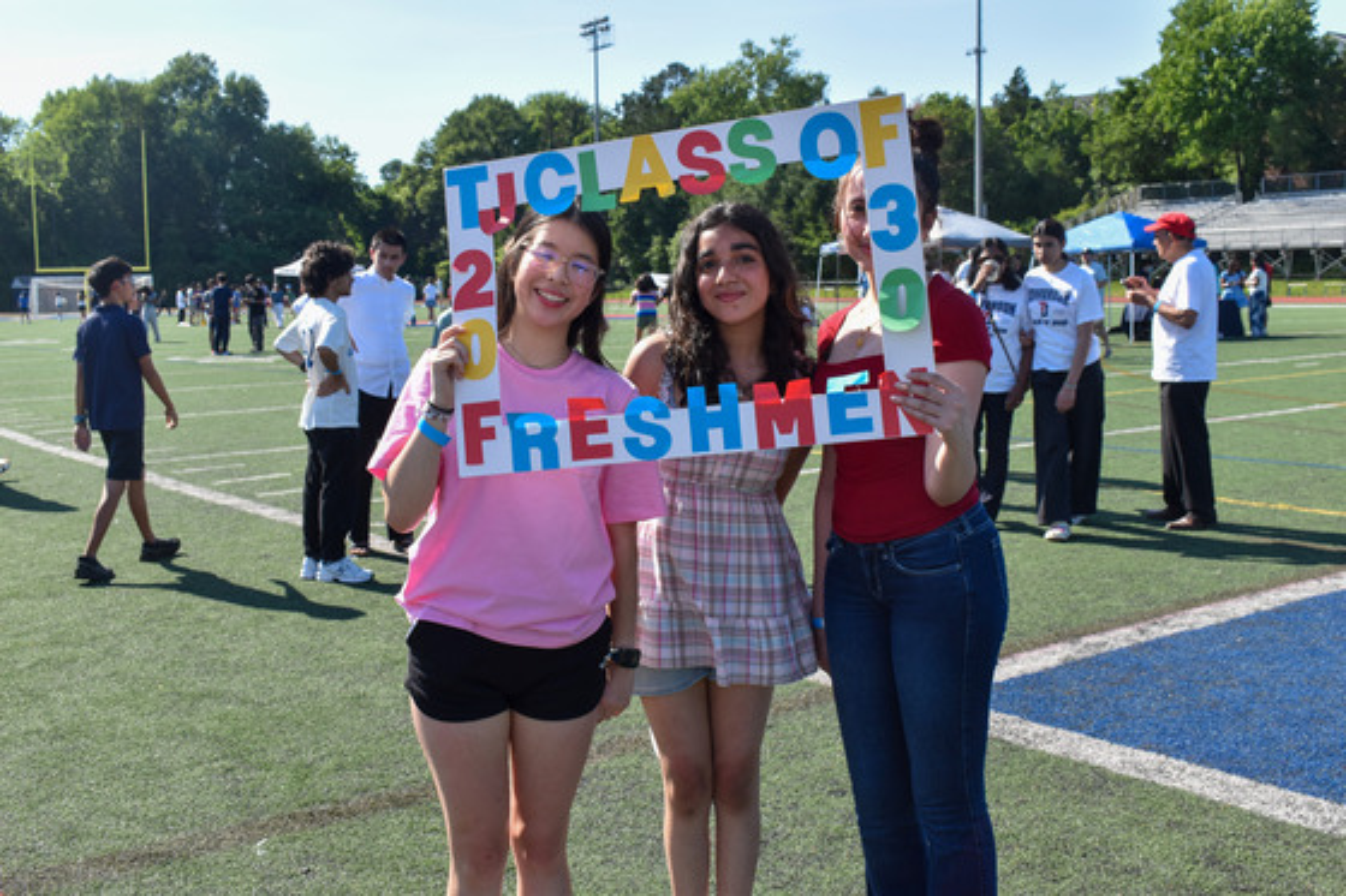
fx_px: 1514
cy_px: 448
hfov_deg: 47.9
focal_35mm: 40
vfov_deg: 33.0
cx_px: 673
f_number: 8
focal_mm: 27
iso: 200
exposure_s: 1/250
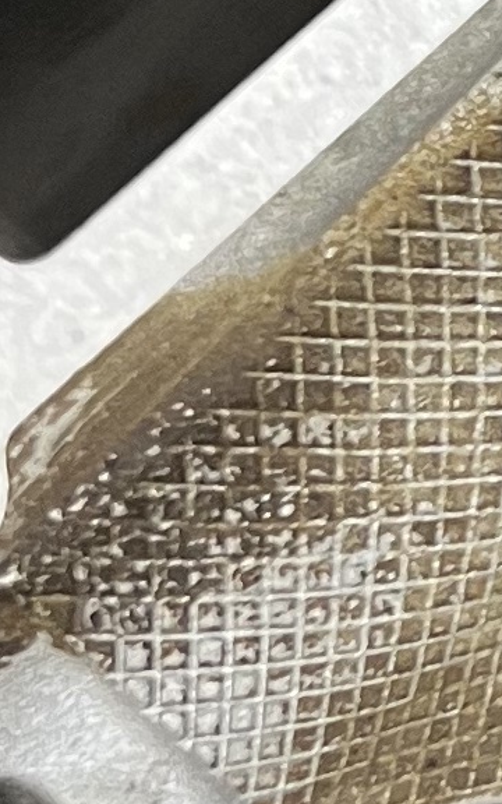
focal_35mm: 193
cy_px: 102
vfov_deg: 10.8
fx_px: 4225
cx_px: 1481
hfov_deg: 6.3
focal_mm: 5.7
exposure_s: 1/50
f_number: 1.5
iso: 100
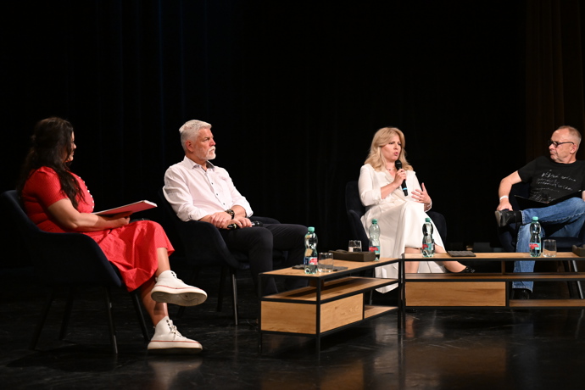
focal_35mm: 70
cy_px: 195
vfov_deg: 19.5
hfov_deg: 28.8
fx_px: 1137
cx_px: 292
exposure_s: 1/320
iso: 5000
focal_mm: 70
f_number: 2.8
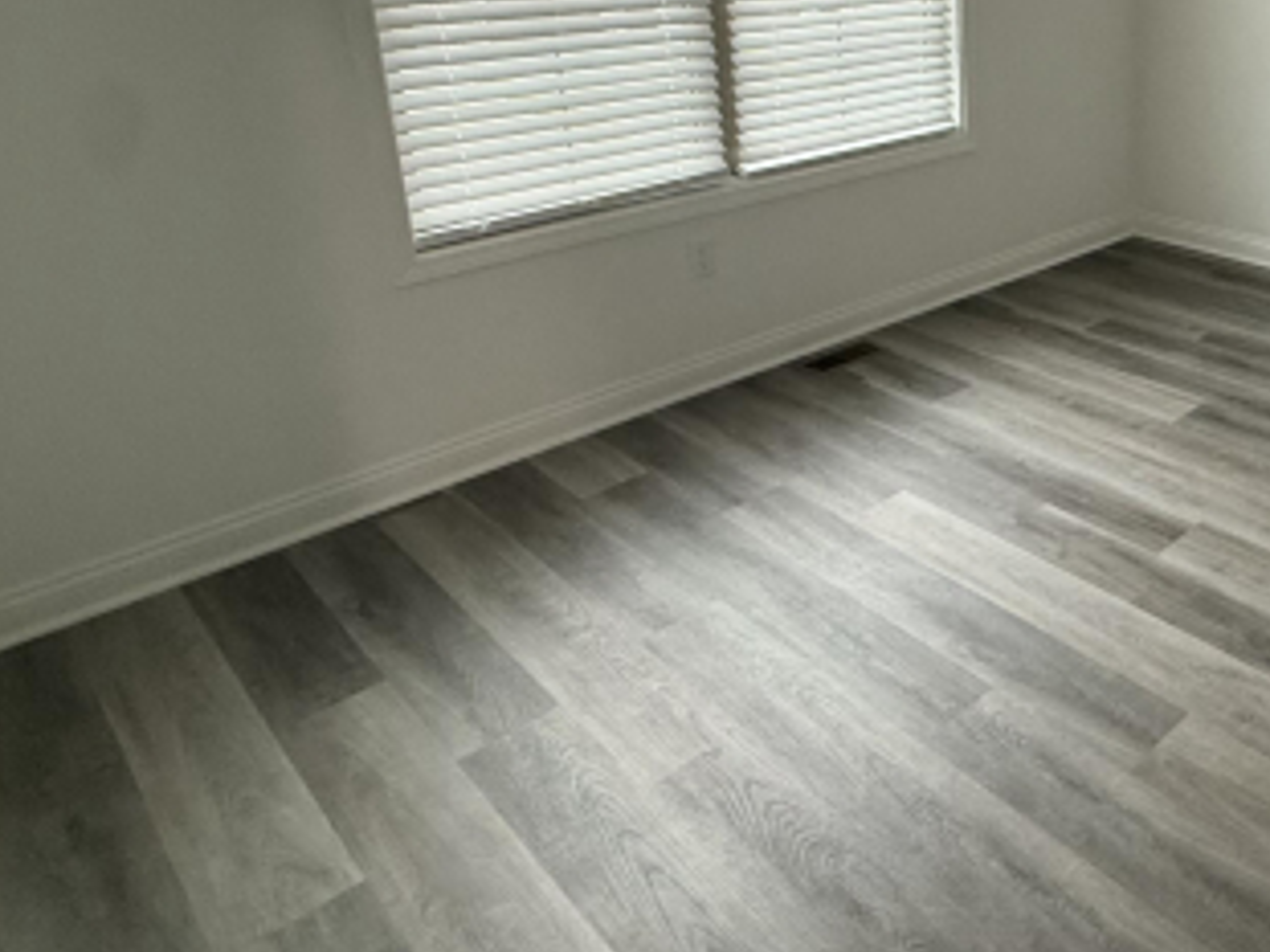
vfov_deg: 45.0
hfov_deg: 54.7
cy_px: 225
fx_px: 1100
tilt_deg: -16.2
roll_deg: +2.5
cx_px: 1060
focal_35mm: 30
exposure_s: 1/60
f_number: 2.2
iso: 400
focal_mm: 2.22
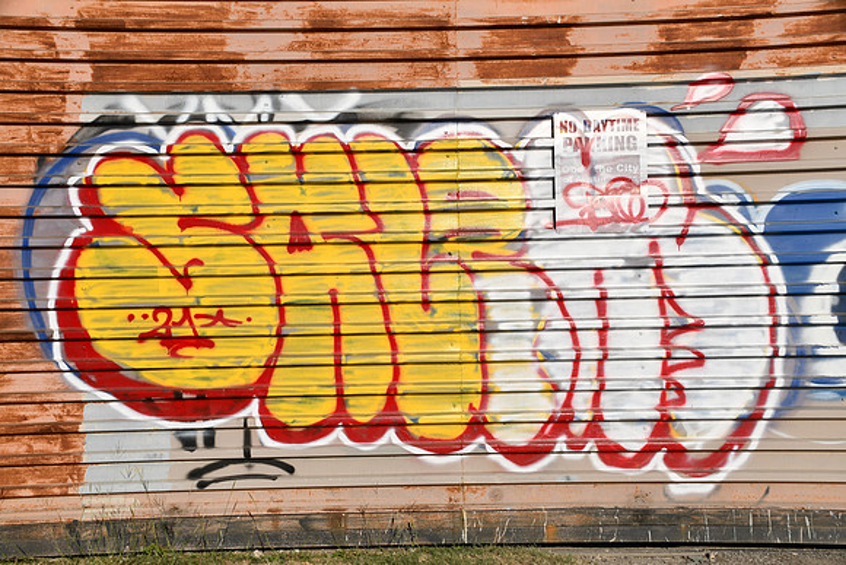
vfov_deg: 28.1
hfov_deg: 41.1
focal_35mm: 48
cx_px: 423
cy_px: 282
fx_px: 1128
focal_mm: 32
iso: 100
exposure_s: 1/400
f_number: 10
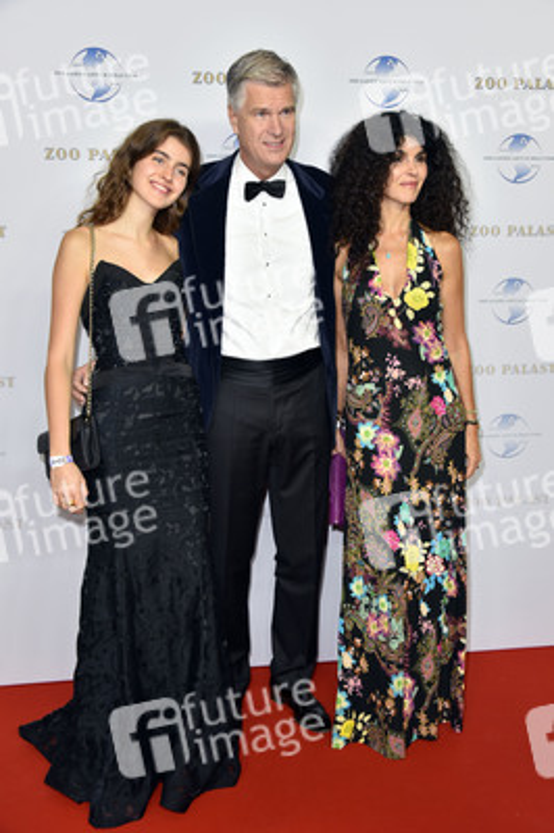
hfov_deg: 35.0
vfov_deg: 50.7
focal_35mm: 38
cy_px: 416
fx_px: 879
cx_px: 277
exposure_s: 1/125
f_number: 6.3
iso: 640
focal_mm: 38
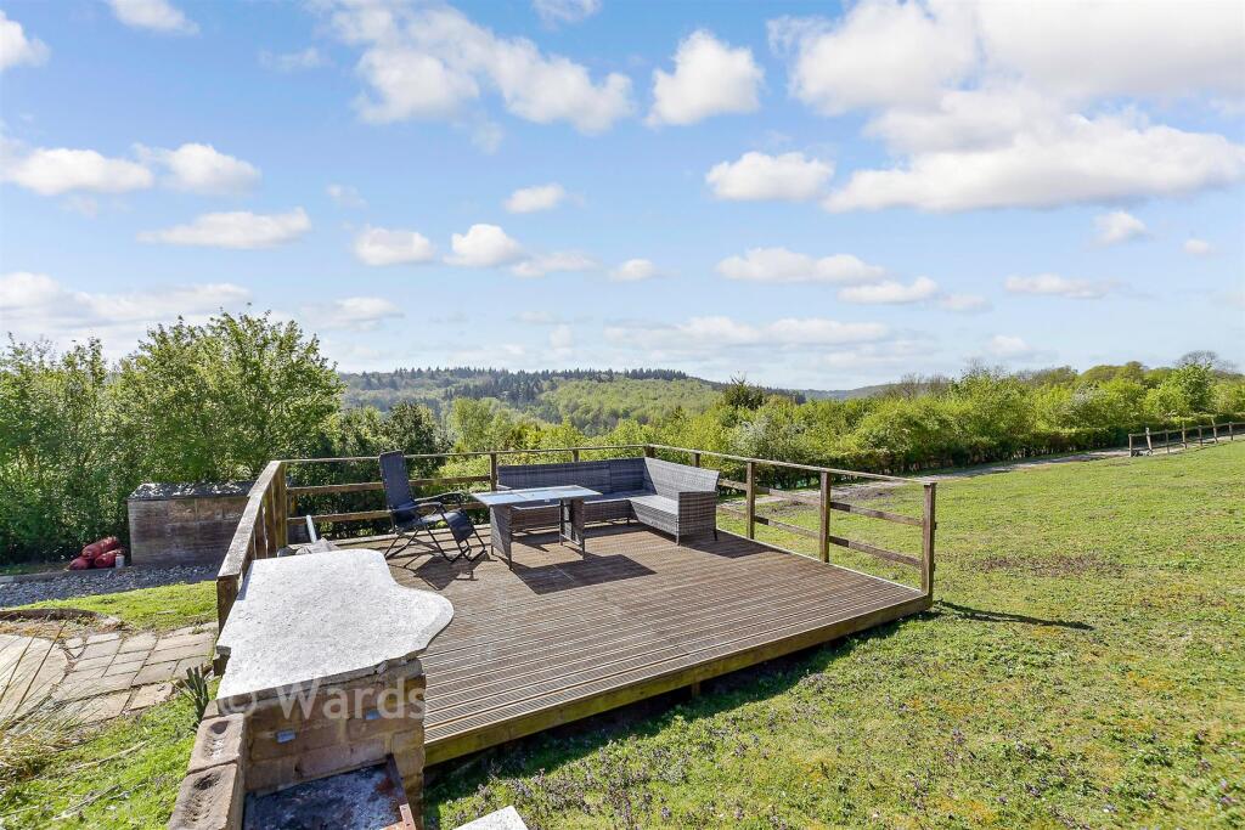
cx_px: 622
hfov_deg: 100.4
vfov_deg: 77.3
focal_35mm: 15
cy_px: 415
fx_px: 519
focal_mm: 10
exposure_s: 1/400
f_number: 8
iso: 160
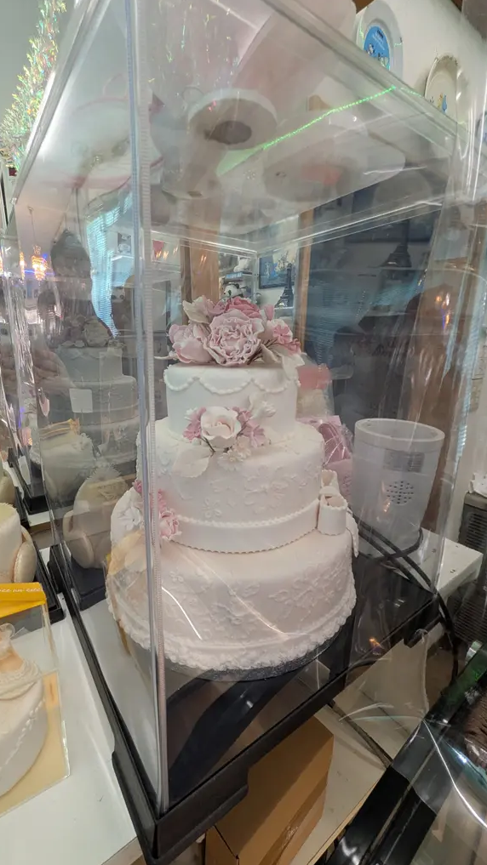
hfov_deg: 67.0
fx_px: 367
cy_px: 422
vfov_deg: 99.4
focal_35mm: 16
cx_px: 223
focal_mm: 1.83
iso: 163
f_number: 2.2
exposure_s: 1/100
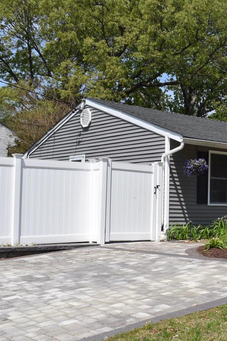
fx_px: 528
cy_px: 175
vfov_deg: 35.8
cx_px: 216
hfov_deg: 23.4
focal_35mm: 56
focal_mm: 23
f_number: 10
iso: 200
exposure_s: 1/400
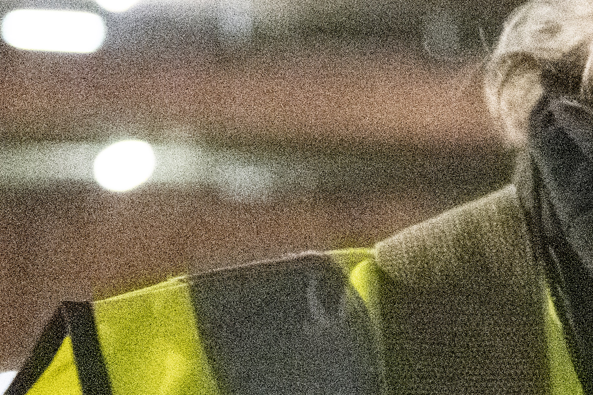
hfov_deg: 12.8
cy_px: 197
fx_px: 2393
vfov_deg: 9.4
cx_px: 1081
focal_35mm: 145
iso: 25600
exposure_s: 1/250
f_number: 2.8
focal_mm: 31.5
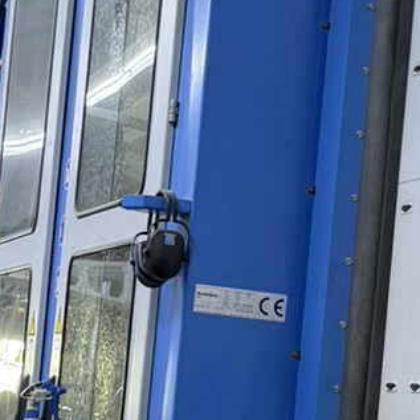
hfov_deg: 12.7
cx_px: 306
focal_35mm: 137
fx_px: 1881
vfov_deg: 12.7
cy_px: 330
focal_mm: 6.76
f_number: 1.78
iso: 125
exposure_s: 1/50
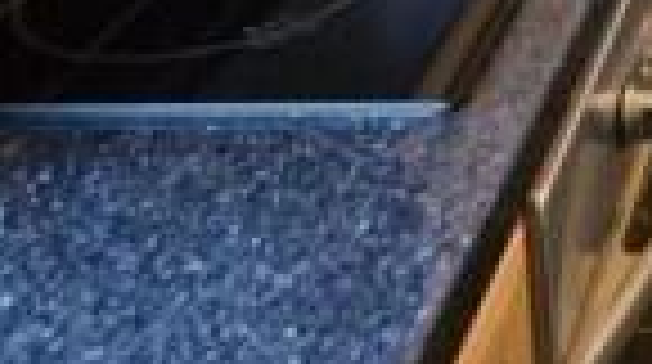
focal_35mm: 78
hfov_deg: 21.6
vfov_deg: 13.2
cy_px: -362
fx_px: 1353
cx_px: 1034
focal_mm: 11
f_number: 3.5
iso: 3200
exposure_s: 1/50
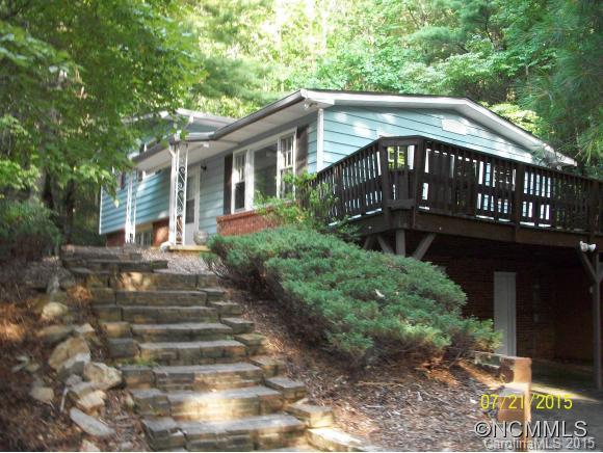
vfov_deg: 40.8
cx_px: 302
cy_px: 226
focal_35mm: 35
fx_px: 610
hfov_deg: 52.6
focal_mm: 6.3
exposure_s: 1/40
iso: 320
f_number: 3.1
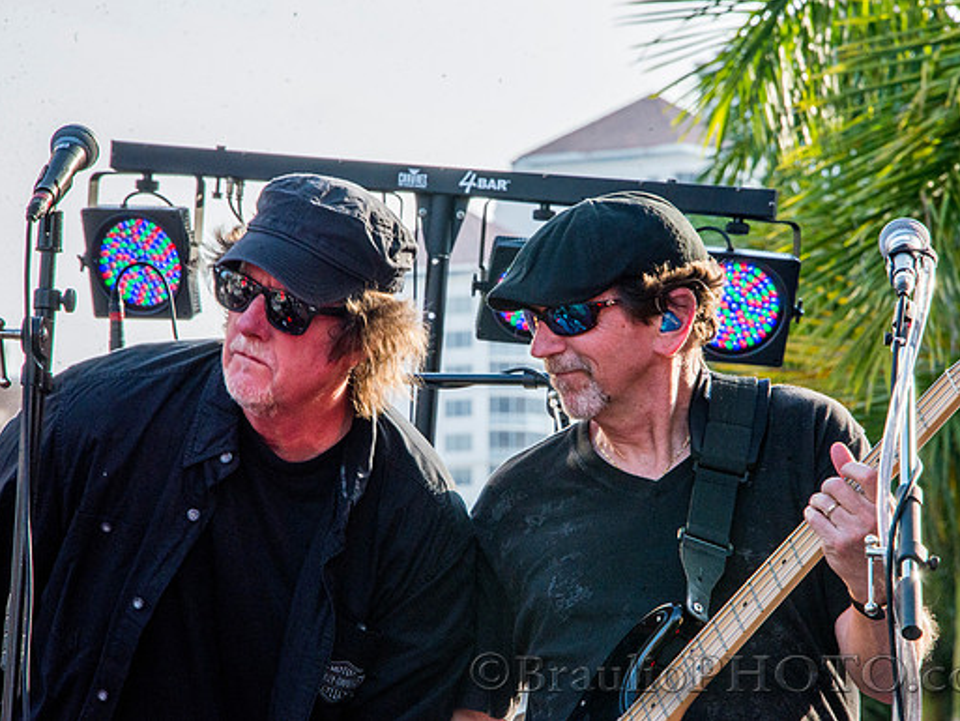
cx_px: 516
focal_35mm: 326
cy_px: 360
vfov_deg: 4.6
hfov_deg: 6.1
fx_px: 9043
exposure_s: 1/200
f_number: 22
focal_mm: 300
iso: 1600
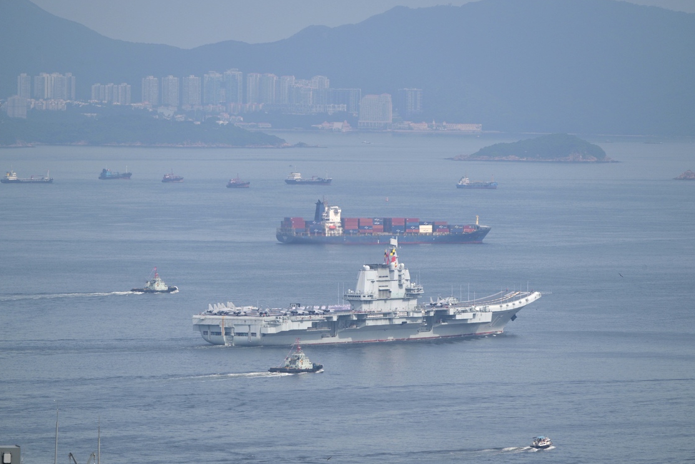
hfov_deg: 5.3
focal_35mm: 388
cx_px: 358
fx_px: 7490
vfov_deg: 3.5
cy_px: 217
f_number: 9
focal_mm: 360
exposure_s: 1/640
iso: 200
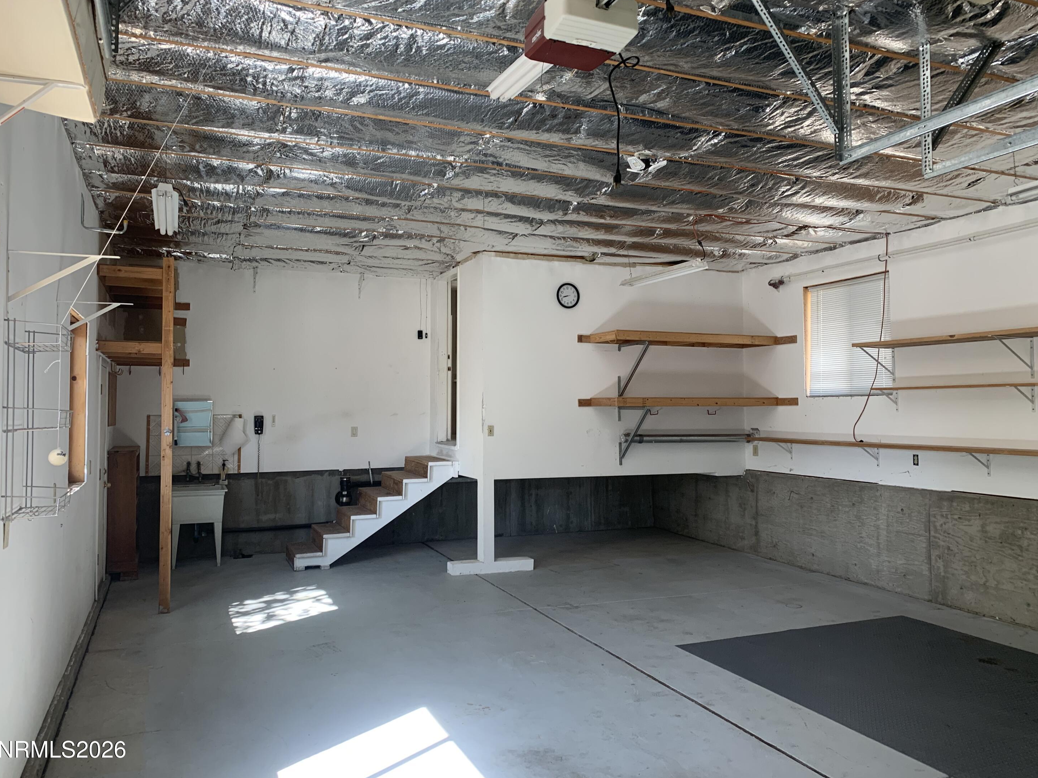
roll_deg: -0.4
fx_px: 810
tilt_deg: +3.8
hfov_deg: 65.3
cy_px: 383
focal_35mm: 27
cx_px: 518
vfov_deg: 51.4
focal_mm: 4.25
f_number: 1.8
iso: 100
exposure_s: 1/121
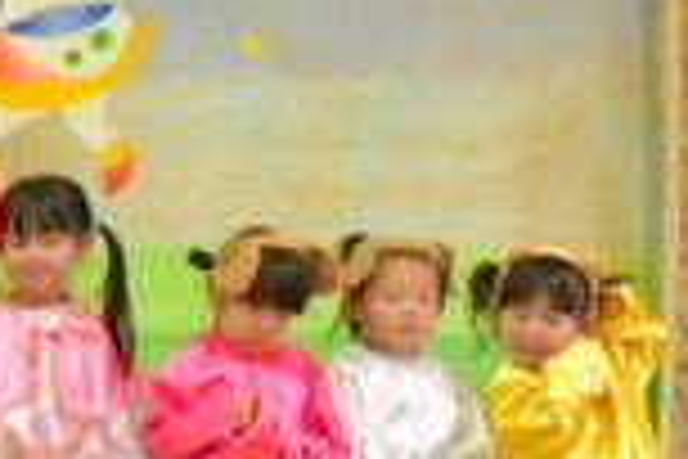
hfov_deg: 9.3
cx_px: -1034
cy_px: 459
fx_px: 3745
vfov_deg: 7.0
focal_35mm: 196
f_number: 9
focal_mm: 26
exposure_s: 1/400
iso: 12800
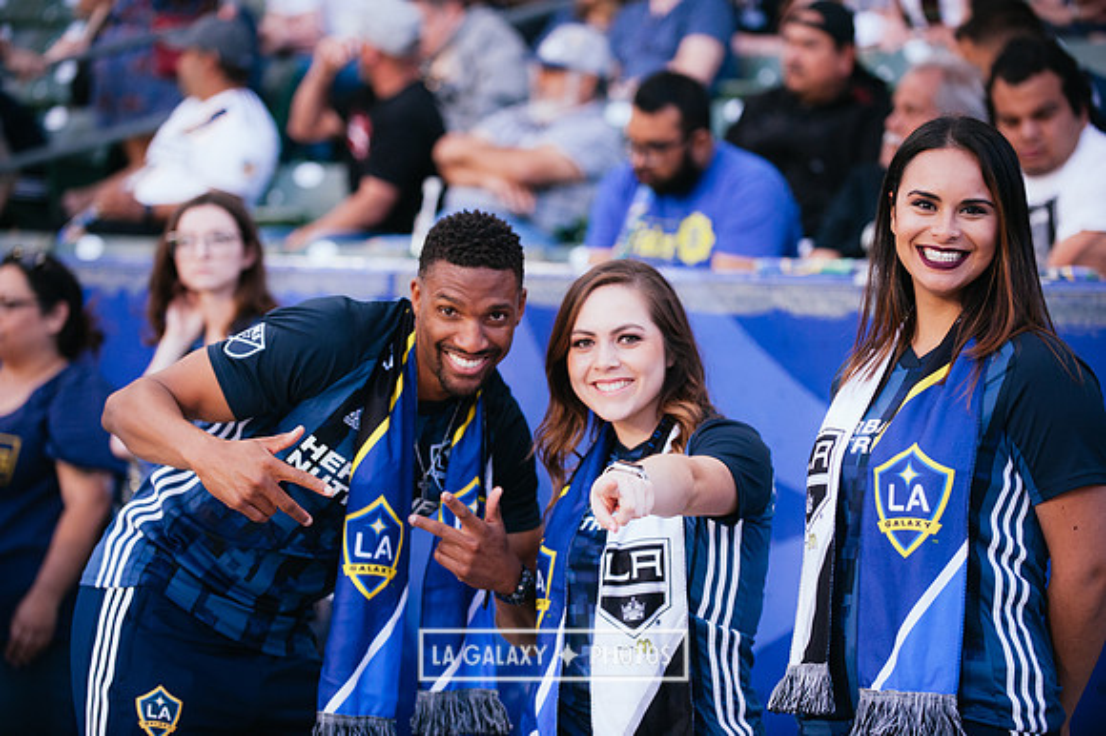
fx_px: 3684
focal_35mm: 120
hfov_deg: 17.1
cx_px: 553
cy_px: 368
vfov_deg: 11.4
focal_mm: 120
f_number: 2.8
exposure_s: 1/640
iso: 1600
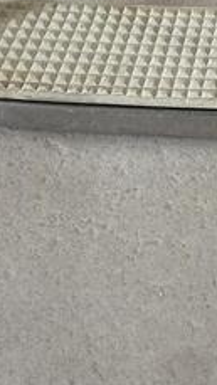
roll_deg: +3.0
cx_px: 234
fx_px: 807
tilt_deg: -38.4
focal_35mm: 79
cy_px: 0
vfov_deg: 25.5
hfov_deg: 15.0
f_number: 1.6
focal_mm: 4.2
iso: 50
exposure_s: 1/121
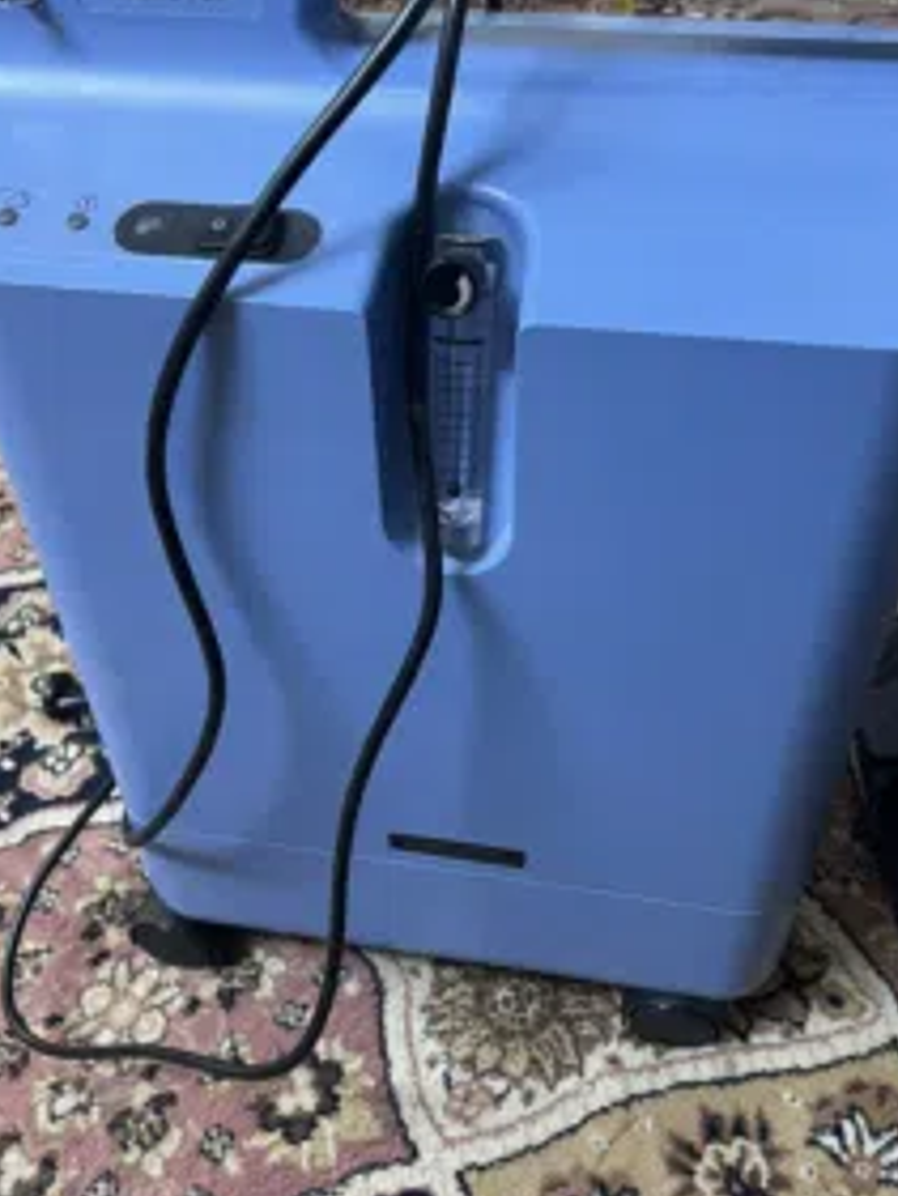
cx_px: 430
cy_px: 609
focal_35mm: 37
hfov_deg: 38.7
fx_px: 1279
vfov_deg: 50.1
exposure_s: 1/50
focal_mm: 5.7
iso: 250
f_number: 1.5
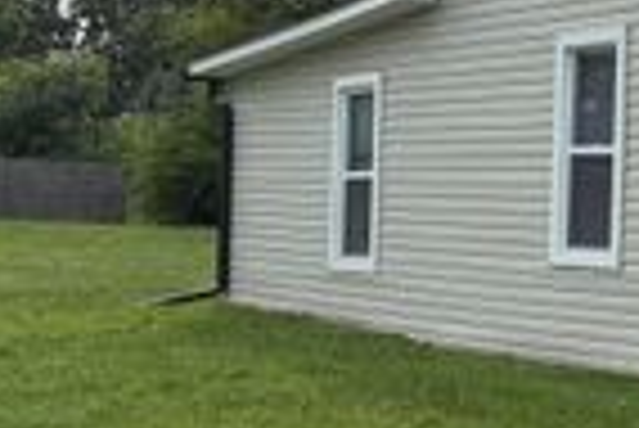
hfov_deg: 20.6
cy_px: 241
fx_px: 1564
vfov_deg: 15.6
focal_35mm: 88
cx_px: 886
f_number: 1.78
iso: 125
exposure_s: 1/4673
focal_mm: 6.76
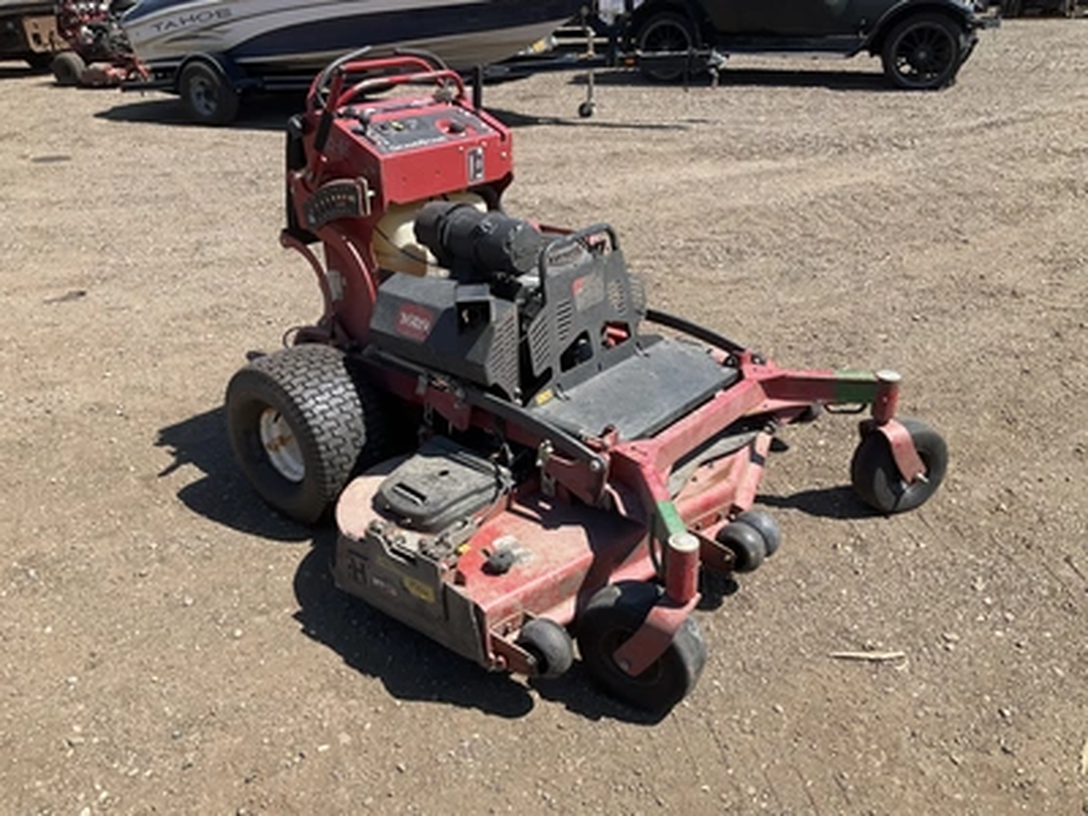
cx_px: 544
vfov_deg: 48.2
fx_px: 911
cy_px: 408
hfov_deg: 61.7
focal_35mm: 29
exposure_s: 1/1221
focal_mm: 3
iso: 25
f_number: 1.8
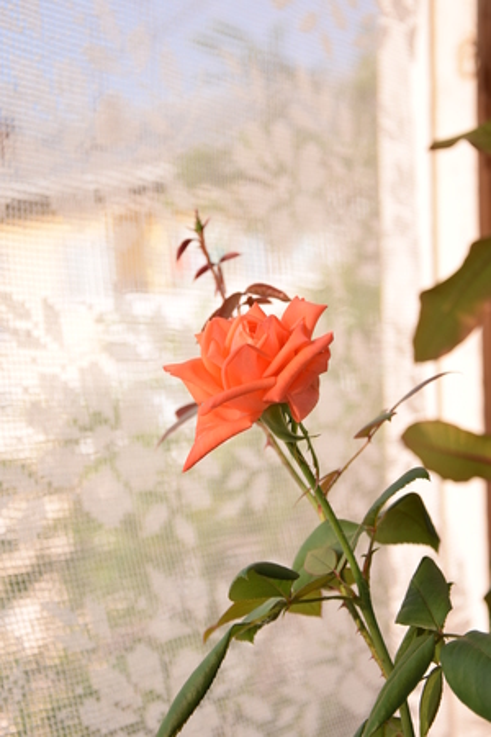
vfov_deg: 27.0
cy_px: 368
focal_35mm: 75
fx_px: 1534
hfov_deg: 18.2
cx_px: 246
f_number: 5
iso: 100
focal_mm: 50
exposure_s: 1/125
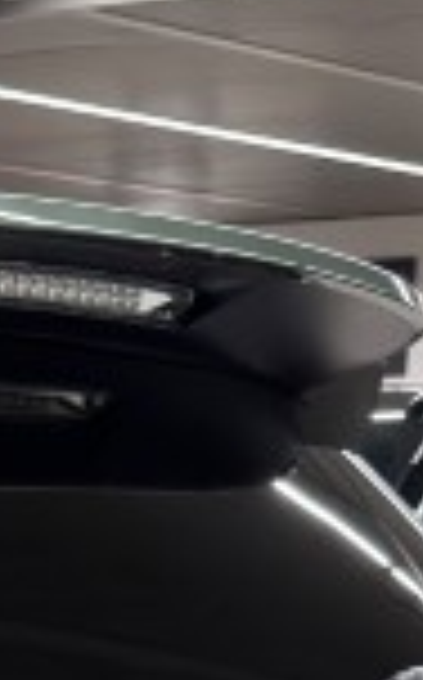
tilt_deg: -11.3
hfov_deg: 6.6
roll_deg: -0.2
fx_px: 3200
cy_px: 1162
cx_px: -994
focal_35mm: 173
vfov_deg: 11.4
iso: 400
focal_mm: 6.76
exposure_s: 1/33
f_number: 1.78
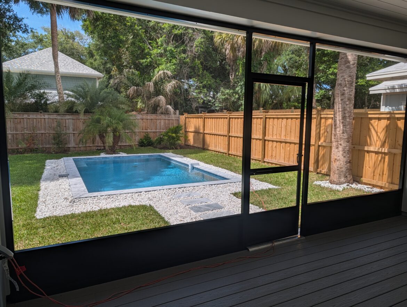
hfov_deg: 71.5
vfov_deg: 56.9
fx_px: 283
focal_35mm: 24
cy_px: 154
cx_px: 204
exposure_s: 1/951
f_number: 1.68
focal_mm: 6.9
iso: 20
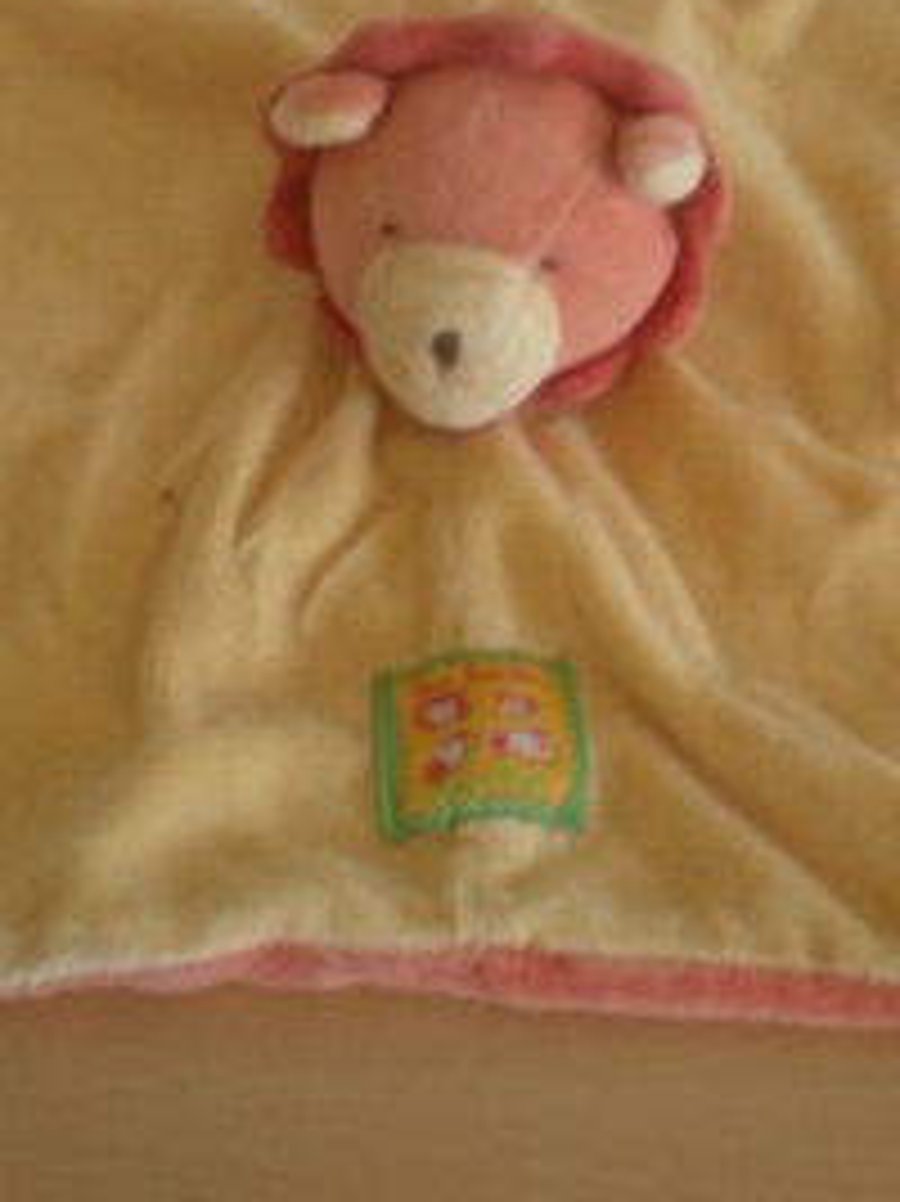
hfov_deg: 19.9
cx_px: 482
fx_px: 2567
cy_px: 320
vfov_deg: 26.1
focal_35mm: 74
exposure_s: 1/15.2
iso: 64
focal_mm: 6.3
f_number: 3.1
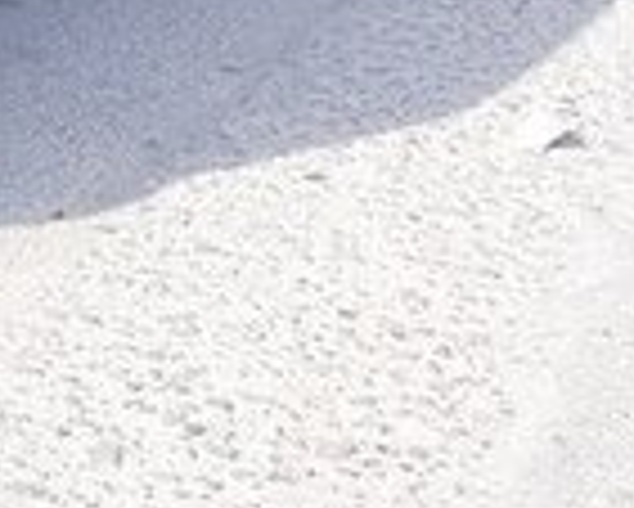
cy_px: -169
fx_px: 2310
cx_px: -612
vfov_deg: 12.2
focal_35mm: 123
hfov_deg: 13.5
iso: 40
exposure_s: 1/246
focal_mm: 3.71
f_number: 1.7
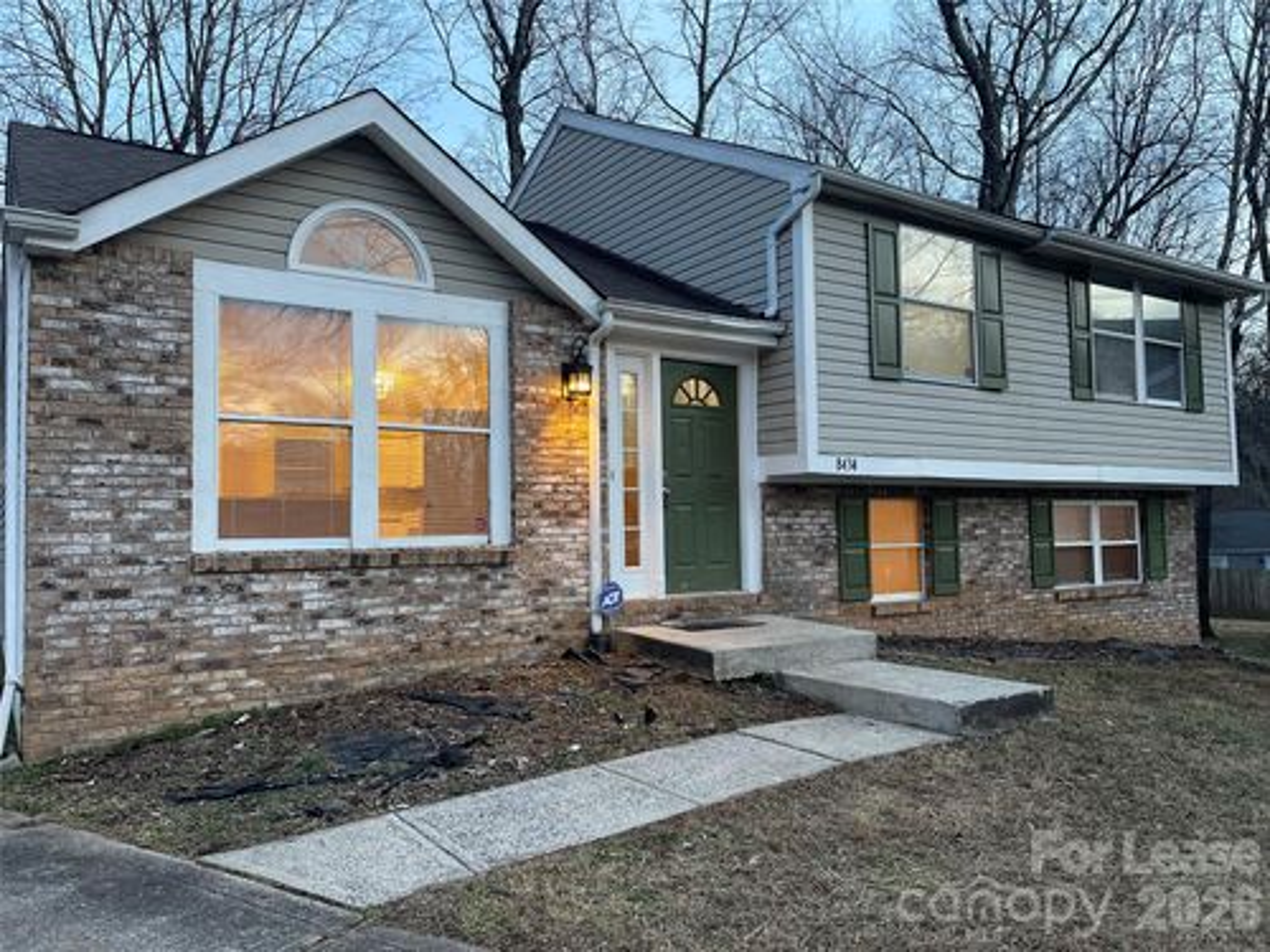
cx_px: 635
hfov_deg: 67.3
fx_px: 954
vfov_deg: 53.1
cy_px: 476
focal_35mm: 26
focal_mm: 5.1
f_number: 1.6
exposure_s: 1/60
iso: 250
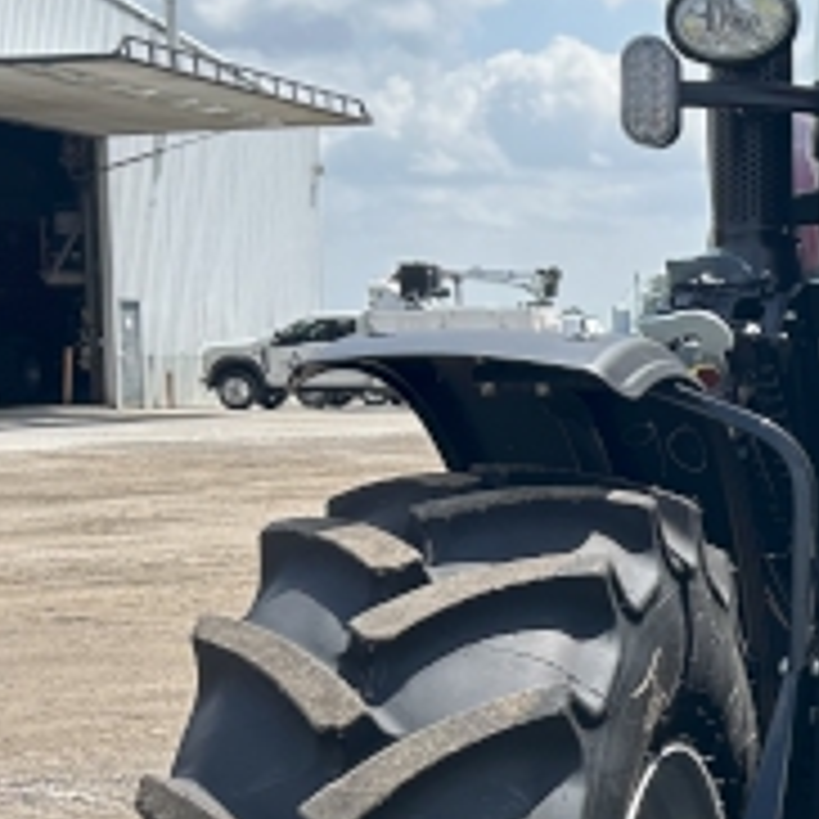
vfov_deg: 17.1
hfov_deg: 15.9
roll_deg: +0.2
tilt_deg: -6.4
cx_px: 1215
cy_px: 680
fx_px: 2704
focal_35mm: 101
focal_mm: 5.7
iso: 50
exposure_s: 1/2353
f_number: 1.5
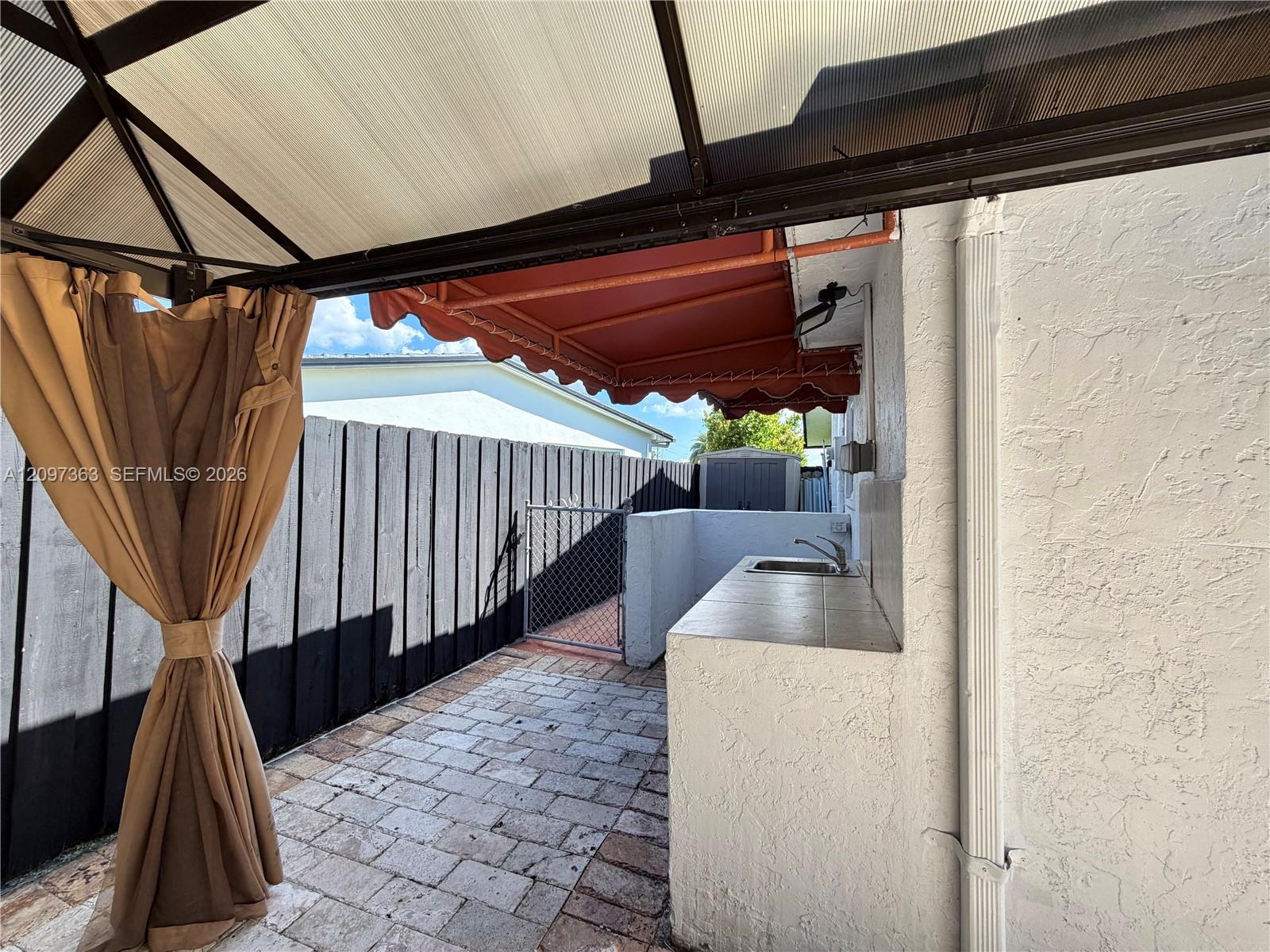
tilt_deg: -0.3
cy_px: 476
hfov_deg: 102.1
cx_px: 635
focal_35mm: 14
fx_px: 514
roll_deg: -0.4
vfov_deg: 85.7
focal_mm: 2.22
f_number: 2.2
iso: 64
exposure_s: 1/502
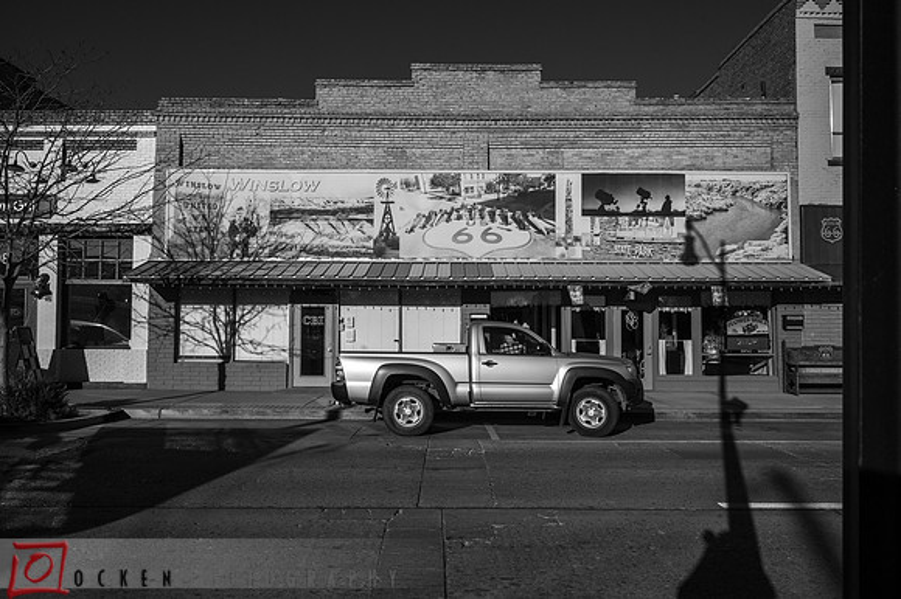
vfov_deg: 50.4
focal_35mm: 26
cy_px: 300
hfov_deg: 70.5
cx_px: 450
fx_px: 638
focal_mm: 25.5
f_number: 13
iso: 400
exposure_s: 1/2000
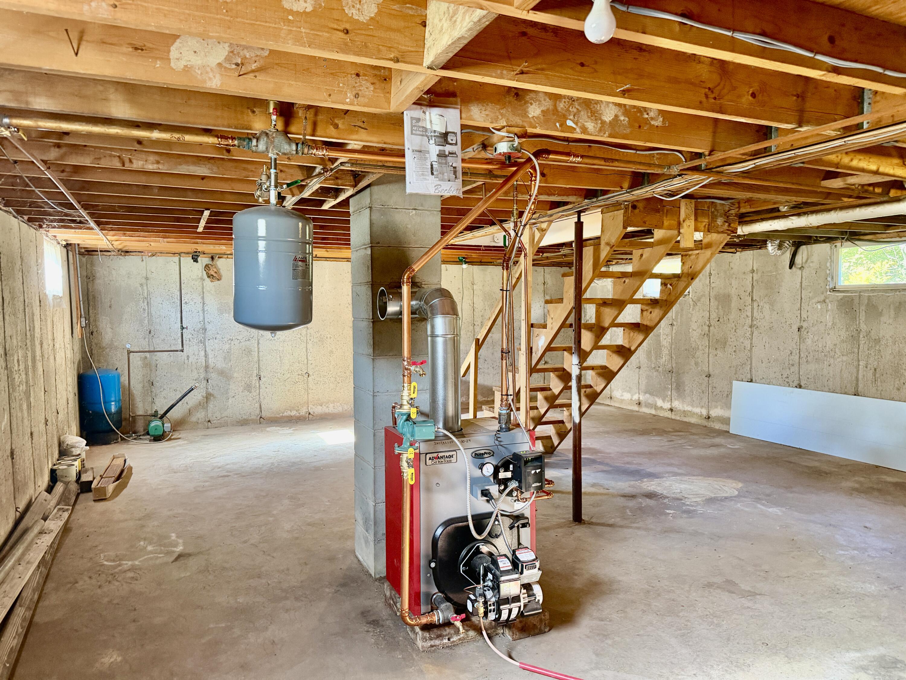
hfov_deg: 71.6
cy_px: 340
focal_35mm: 24
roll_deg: +0.0
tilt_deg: -3.3
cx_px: 453
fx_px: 628
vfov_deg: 56.8
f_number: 1.78
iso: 400
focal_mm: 6.76
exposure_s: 1/60
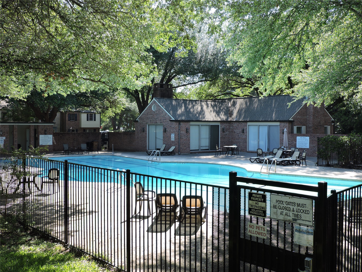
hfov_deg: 43.9
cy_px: 136
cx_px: 181
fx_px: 450
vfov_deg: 33.6
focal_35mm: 43
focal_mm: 7.7
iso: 100
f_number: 3.4
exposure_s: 1/200
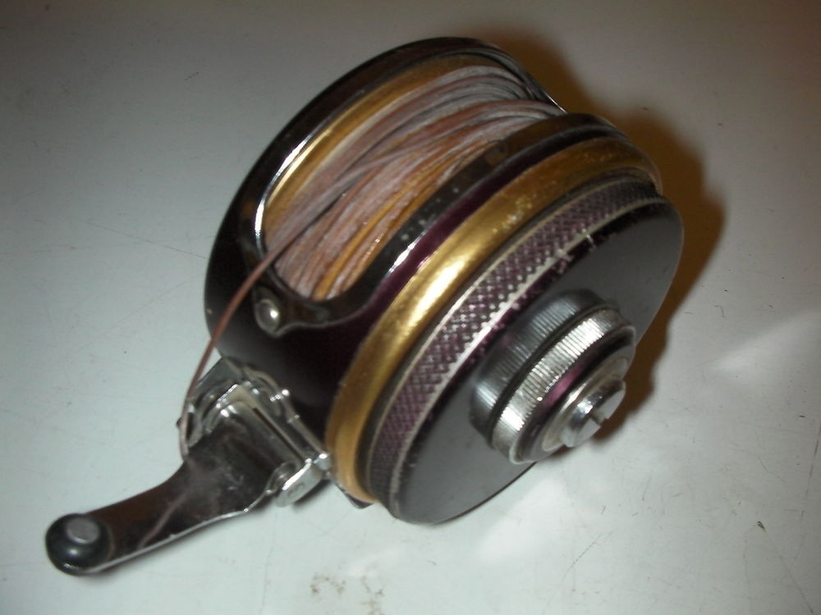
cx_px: 410
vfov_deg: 37.7
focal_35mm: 38
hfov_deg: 49.0
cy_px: 308
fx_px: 901
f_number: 5.6
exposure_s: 1/30
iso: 200
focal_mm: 6.3
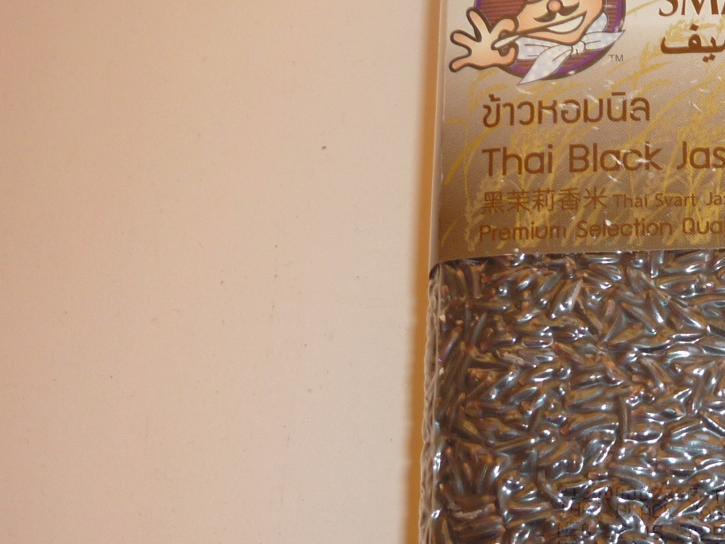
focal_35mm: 74
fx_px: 1550
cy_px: 239
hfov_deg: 24.7
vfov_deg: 19.9
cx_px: 781
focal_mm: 5.5
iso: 100
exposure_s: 1/30
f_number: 2.8
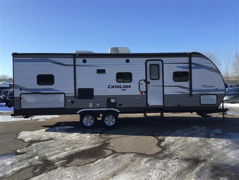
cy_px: 90
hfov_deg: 58.4
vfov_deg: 45.4
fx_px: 214
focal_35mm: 31
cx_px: 120
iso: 25
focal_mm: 3.3
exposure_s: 1/981
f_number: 2.4
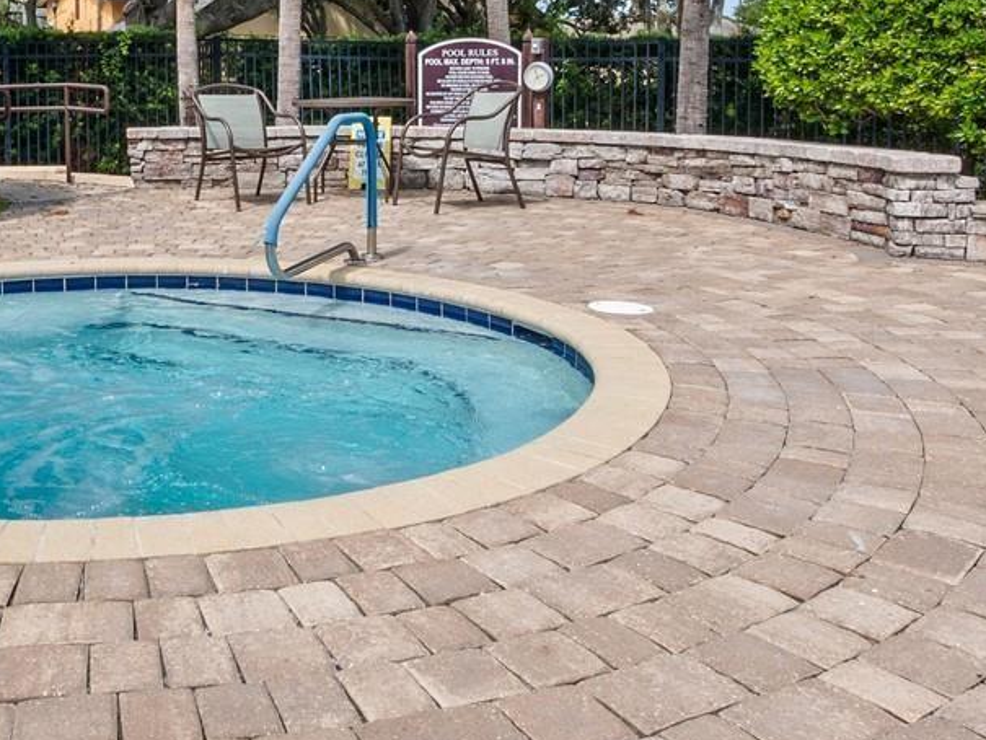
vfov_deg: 38.5
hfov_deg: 48.2
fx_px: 1054
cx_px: 246
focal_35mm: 37
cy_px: 292
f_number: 8
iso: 200
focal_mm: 7
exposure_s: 1/400
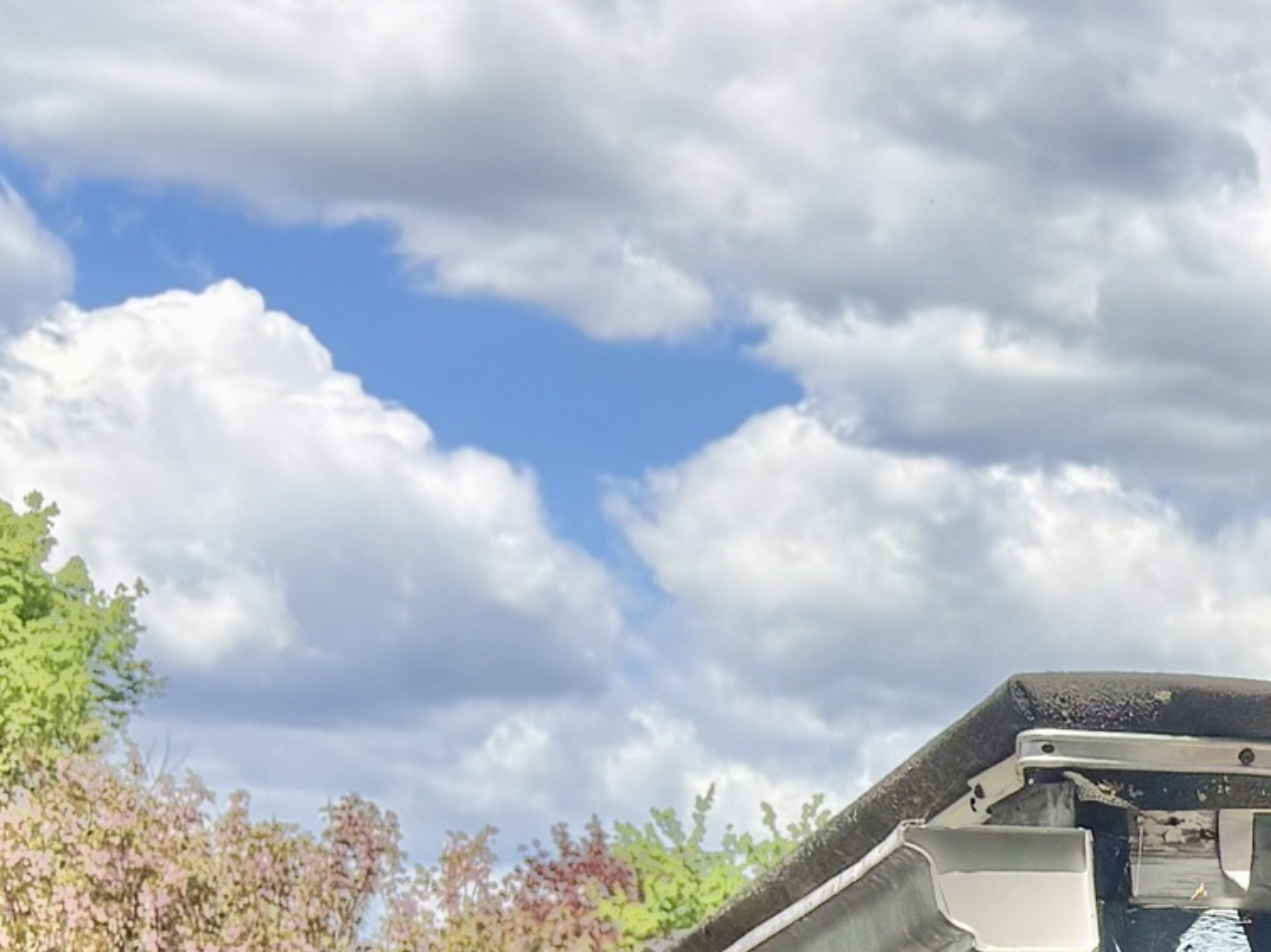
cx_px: 2259
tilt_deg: -5.1
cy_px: 1658
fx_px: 3891
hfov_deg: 15.9
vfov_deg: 12.8
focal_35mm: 106
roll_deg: -0.5
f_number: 1.6
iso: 50
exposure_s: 1/2865
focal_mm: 5.96
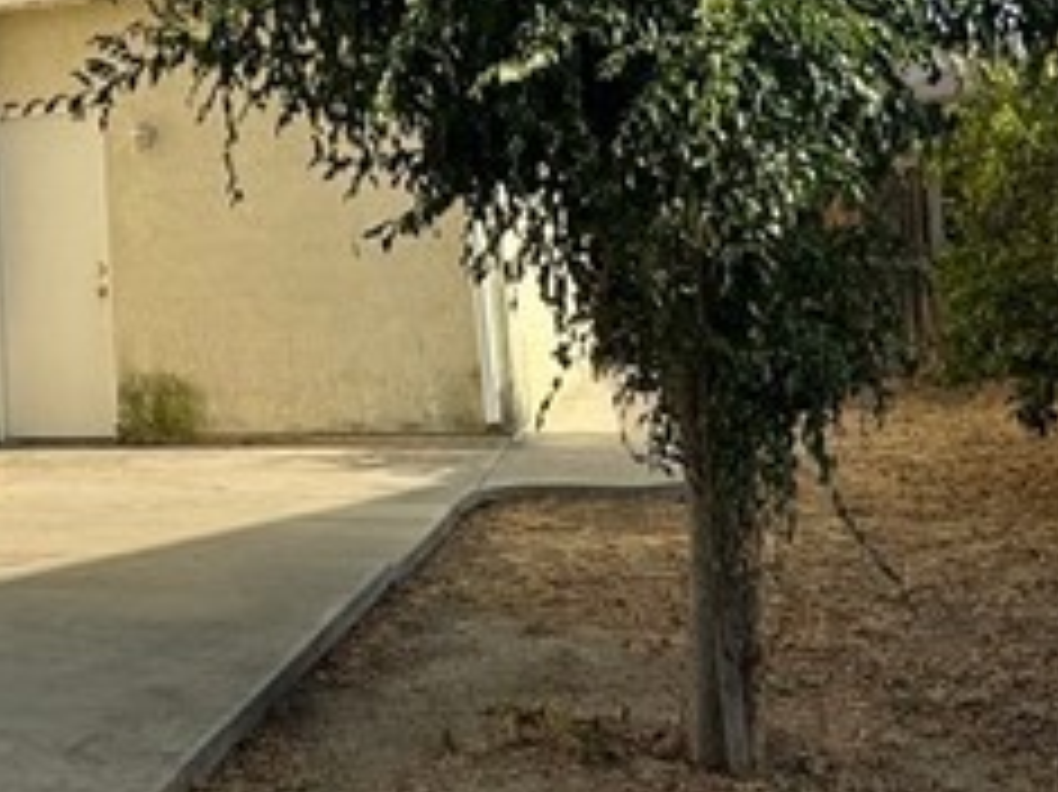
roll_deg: +2.9
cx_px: 194
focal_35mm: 61
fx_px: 1863
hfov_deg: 30.8
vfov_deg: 23.4
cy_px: 81
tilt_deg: +3.3
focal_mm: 2.22
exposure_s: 1/1927
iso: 50
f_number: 2.2
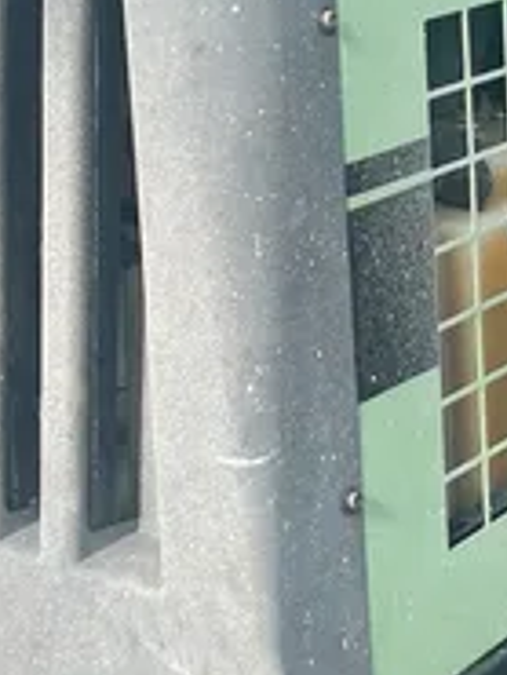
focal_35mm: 103
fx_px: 2009
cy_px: 279
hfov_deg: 14.1
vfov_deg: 19.1
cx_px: 525
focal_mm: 5.1
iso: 50
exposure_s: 1/1018
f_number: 1.6
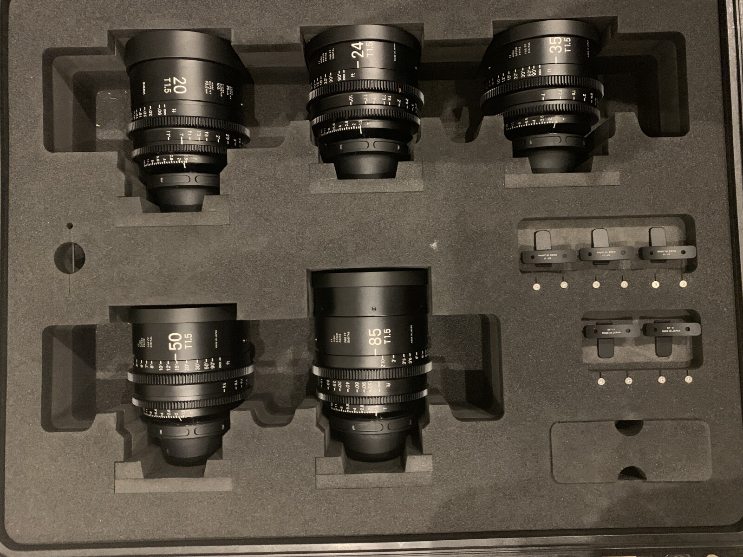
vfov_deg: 53.1
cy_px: 278
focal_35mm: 26
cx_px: 372
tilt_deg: -87.1
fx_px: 558
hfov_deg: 67.3
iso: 800
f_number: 1.8
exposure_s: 1/20
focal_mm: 4.25
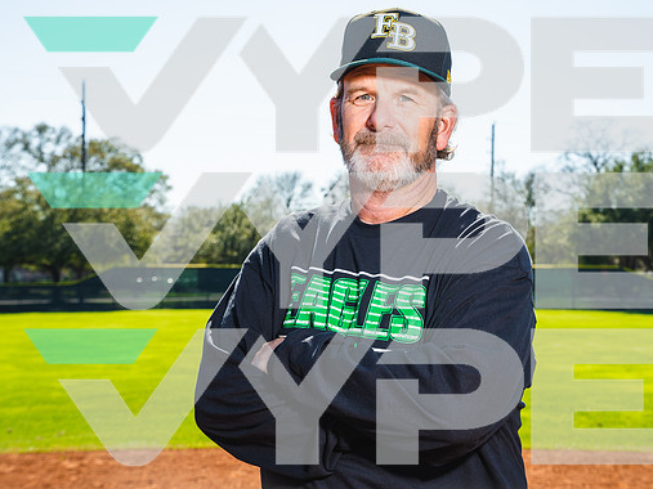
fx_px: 1169
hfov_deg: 31.2
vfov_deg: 23.6
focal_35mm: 62
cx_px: 355
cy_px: 241
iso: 100
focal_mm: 56
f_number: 8
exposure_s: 1/125
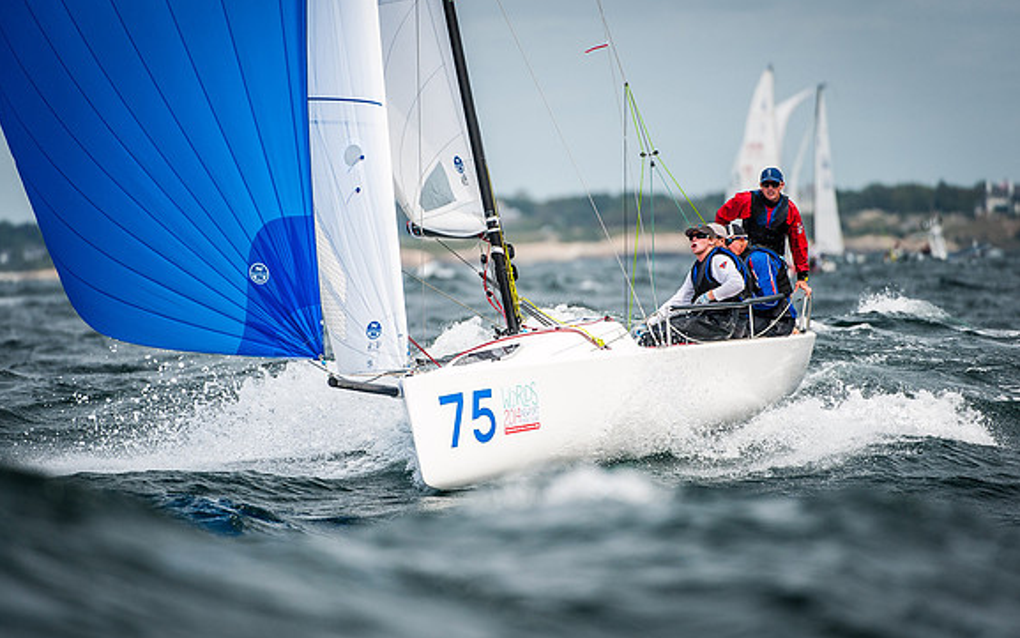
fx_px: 11178
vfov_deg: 3.3
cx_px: 509
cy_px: 308
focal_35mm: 402
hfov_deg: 5.2
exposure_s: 1/4000
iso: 320
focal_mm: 380
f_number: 4
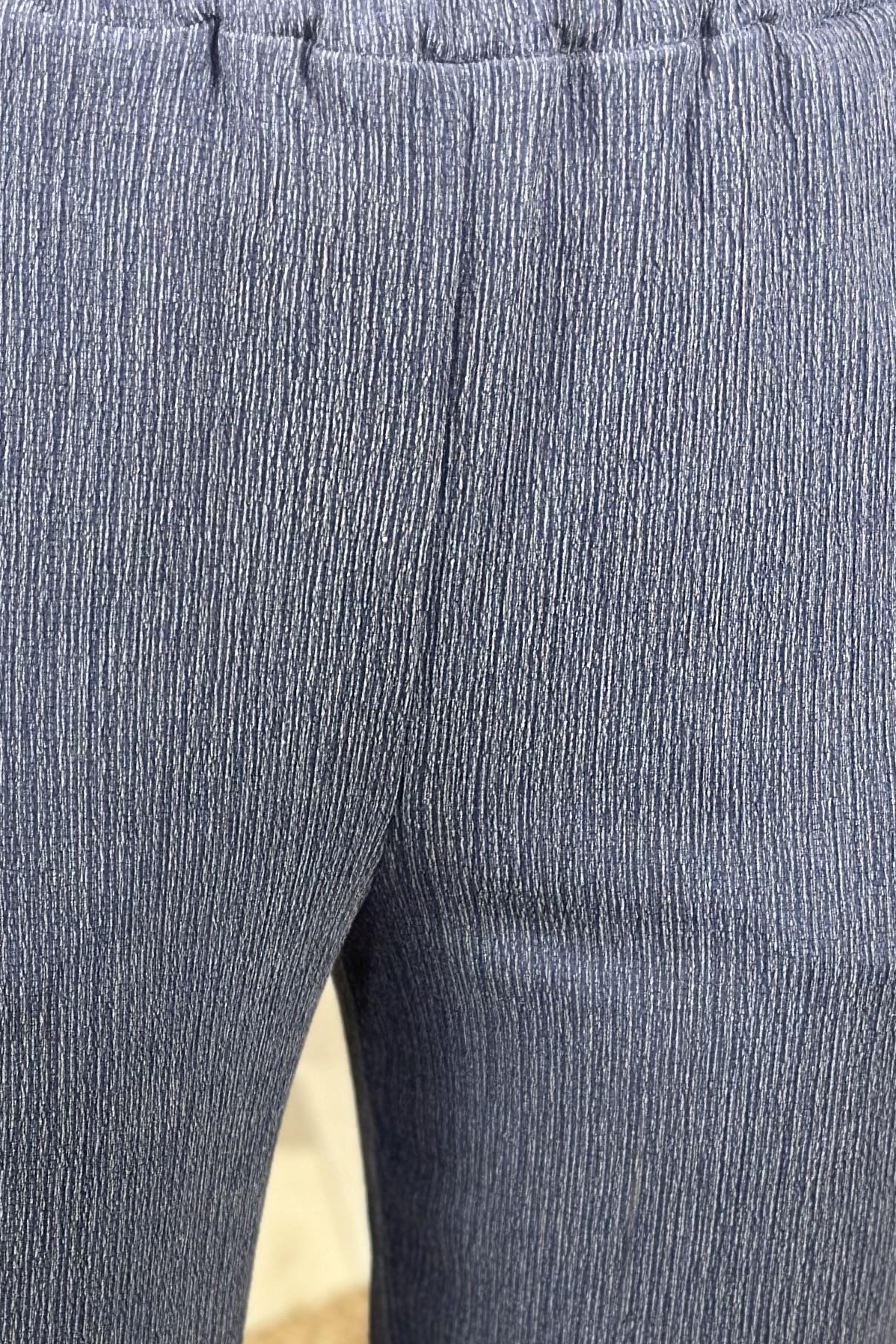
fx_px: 4181
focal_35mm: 112
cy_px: 1295
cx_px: 87
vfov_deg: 17.9
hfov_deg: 12.1
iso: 100
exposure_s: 1/50
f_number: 1.78
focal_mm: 6.86
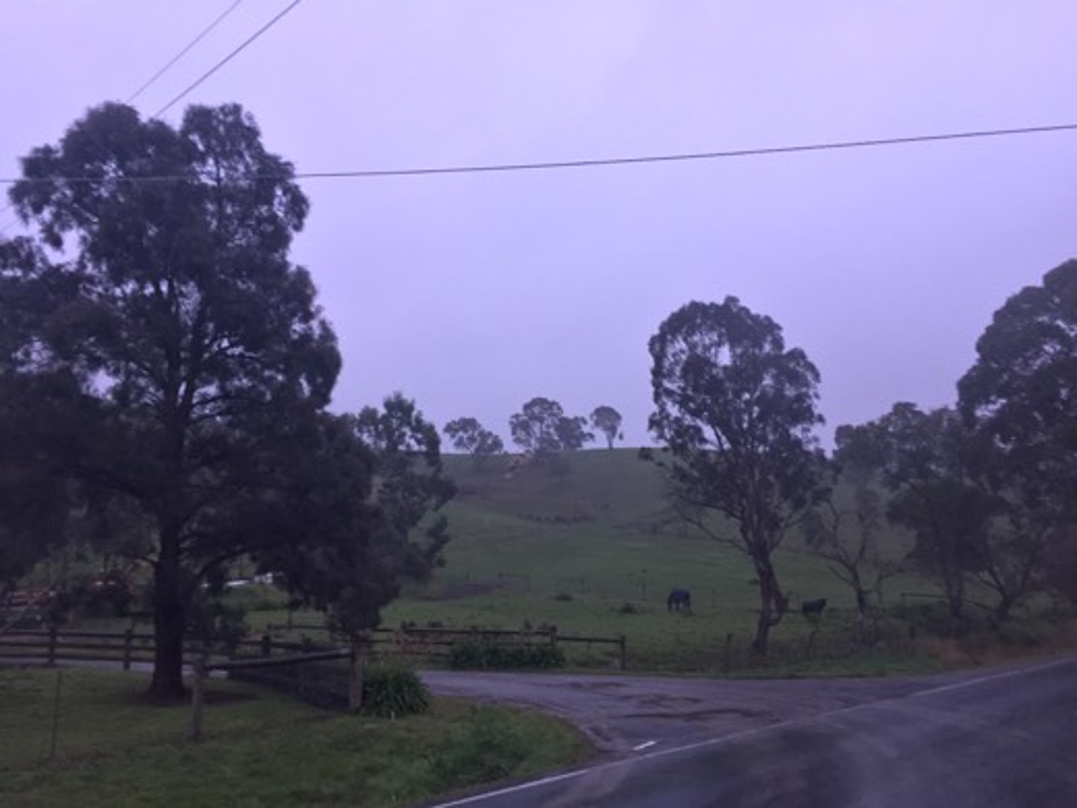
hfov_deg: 61.7
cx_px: 538
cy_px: 404
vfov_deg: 48.2
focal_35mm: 29
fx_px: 902
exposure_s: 1/30
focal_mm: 4.15
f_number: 2.2
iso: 160
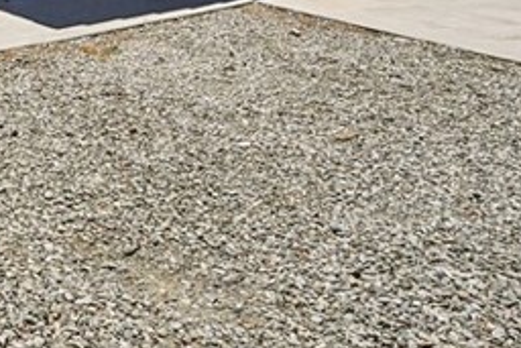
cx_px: -254
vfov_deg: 20.4
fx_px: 811
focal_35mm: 56
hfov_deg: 26.3
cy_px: -189
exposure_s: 1/1000
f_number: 8
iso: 125
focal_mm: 14
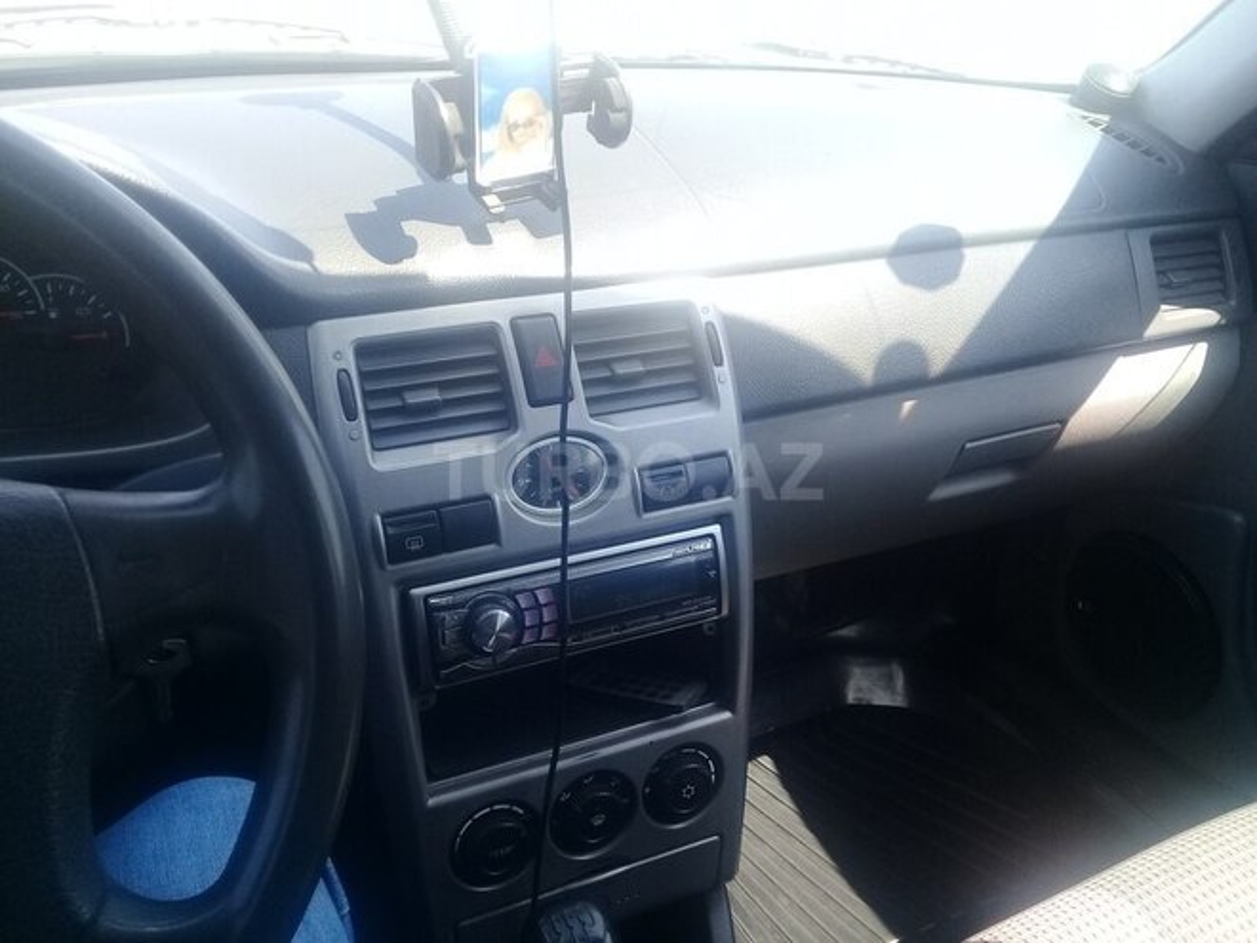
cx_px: 628
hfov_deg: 58.4
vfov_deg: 45.4
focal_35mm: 31
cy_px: 472
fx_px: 1126
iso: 50
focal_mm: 3.3
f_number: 2.2
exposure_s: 1/122
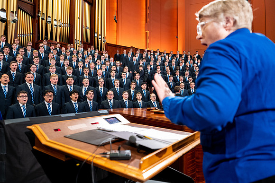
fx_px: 195
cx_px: 129
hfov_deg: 70.3
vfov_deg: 50.4
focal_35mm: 26
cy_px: 86
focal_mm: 24
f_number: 2.8
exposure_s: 1/320
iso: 1600
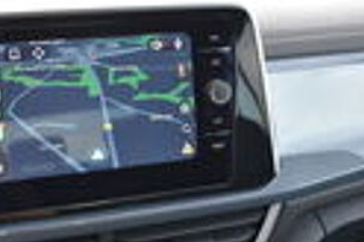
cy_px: 107
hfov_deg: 31.5
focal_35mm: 63
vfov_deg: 21.5
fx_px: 636
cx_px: 103
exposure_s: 1/80
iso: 400
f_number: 4.5
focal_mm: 26
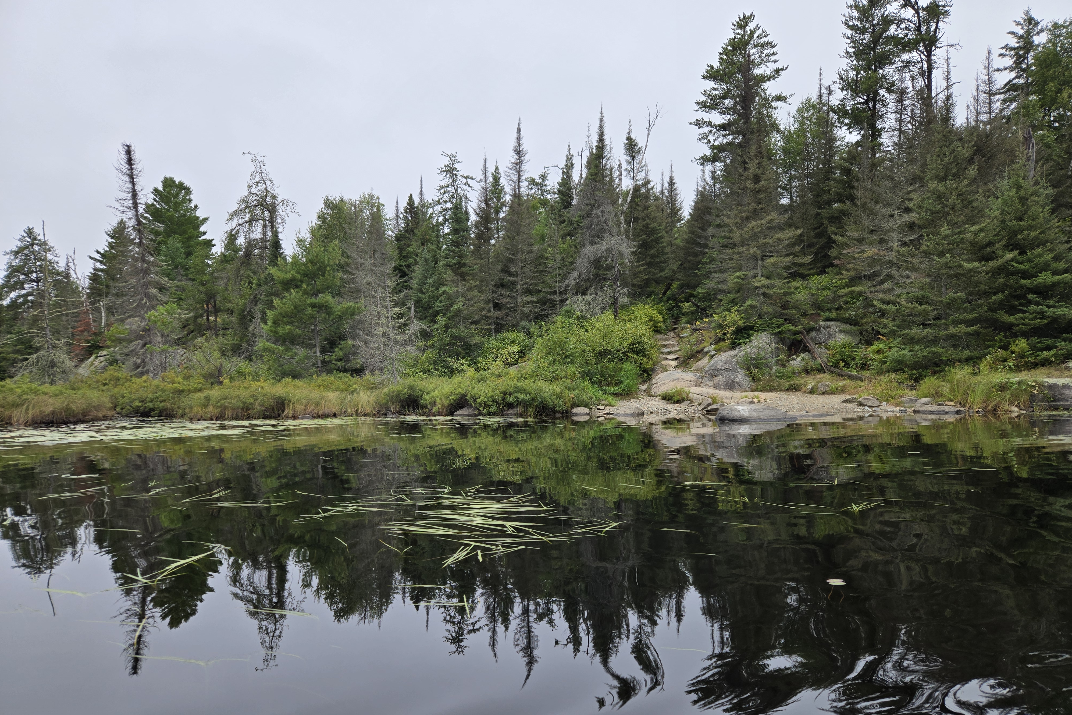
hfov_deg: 73.7
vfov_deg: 53.1
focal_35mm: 24
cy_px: 384
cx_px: 536
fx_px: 715
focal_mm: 5.4
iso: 25
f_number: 1.8
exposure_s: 1/426
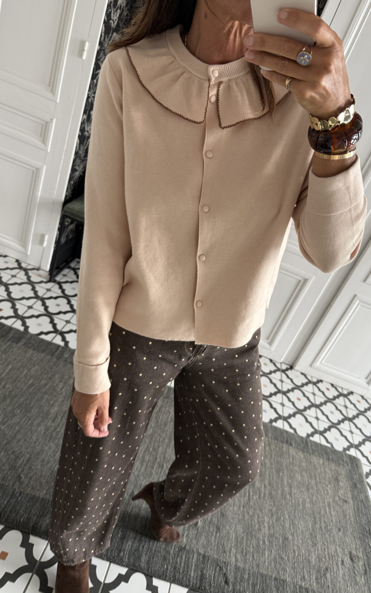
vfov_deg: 70.4
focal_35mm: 26
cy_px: 291
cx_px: 221
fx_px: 421
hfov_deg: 47.4
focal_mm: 6.76
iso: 200
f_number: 1.78
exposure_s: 1/76
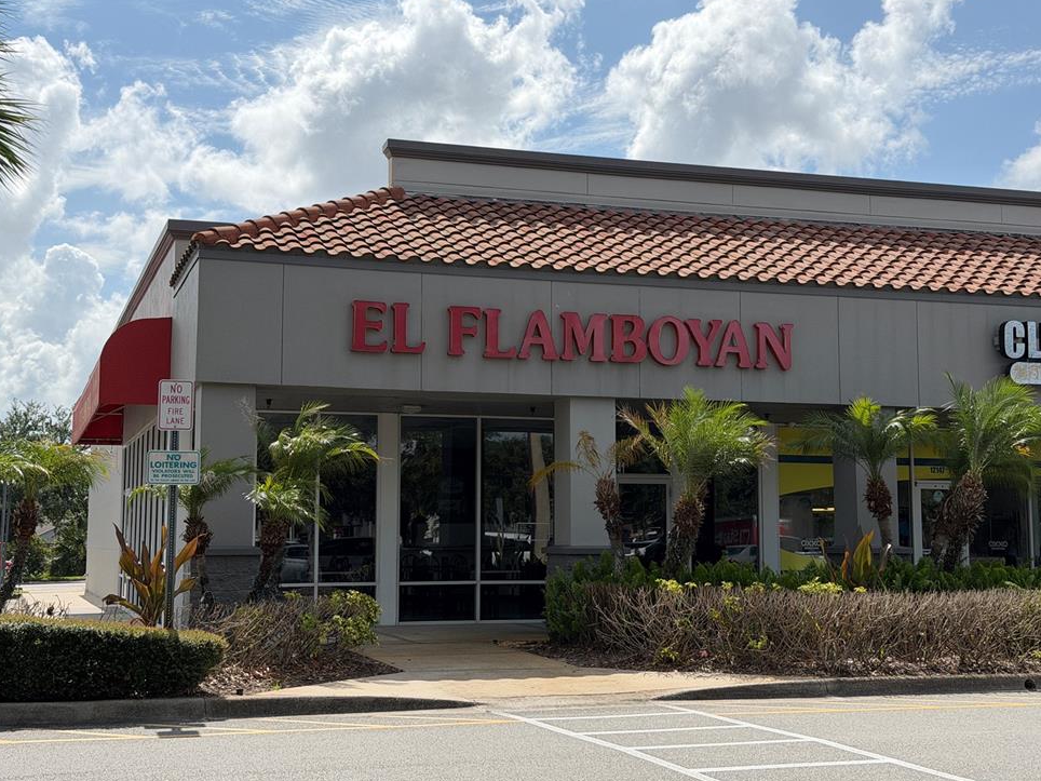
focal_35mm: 51
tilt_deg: +6.0
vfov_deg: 28.6
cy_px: 372
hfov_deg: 37.5
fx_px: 1534
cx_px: 542
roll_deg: +0.0
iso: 100
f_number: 1.78
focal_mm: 6.76
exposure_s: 1/8772
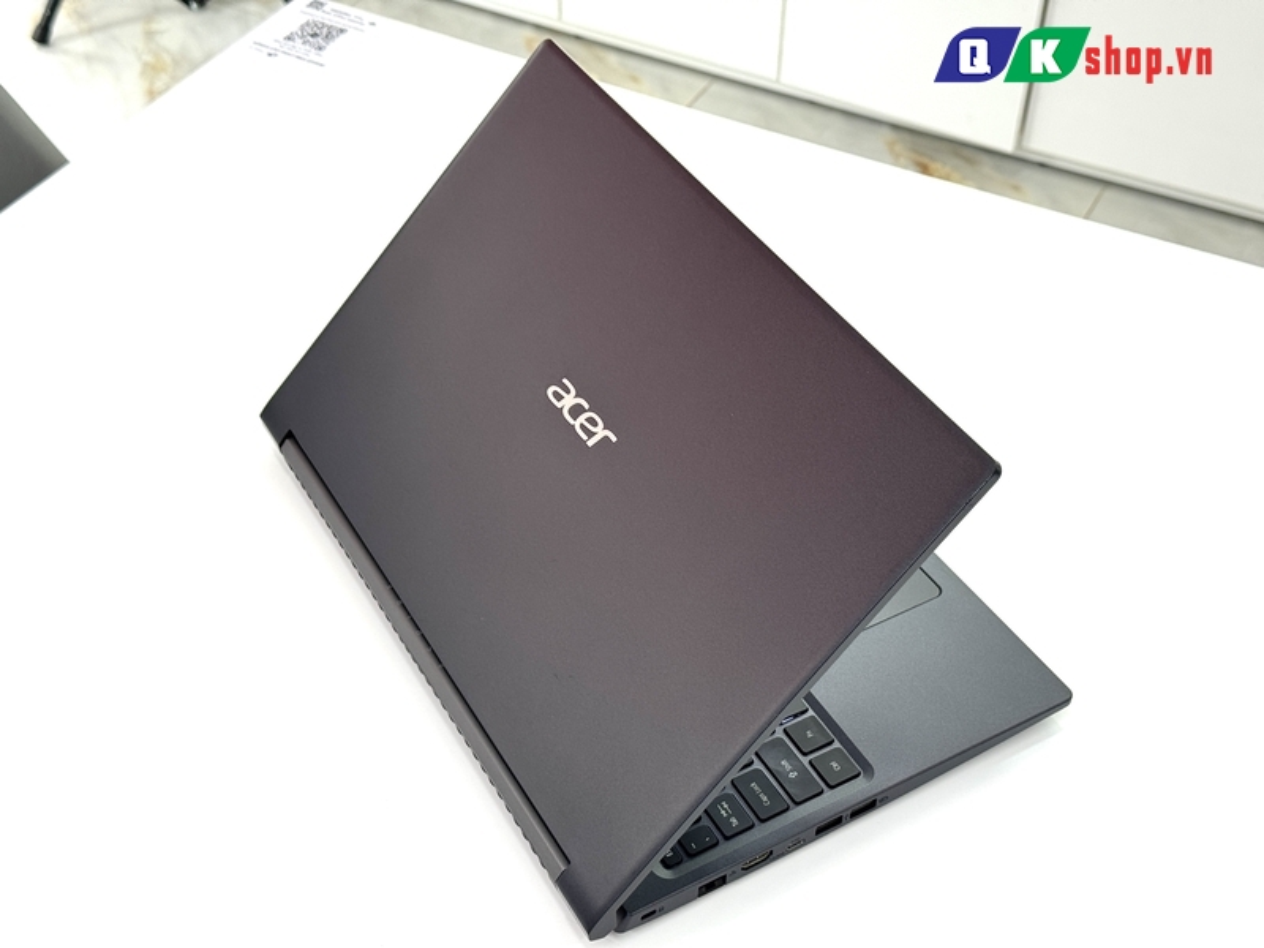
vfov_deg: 30.3
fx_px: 1753
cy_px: 474
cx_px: 632
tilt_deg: -42.6
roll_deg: +1.4
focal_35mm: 48
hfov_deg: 39.7
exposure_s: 1/121
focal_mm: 6.76
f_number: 1.78
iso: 64
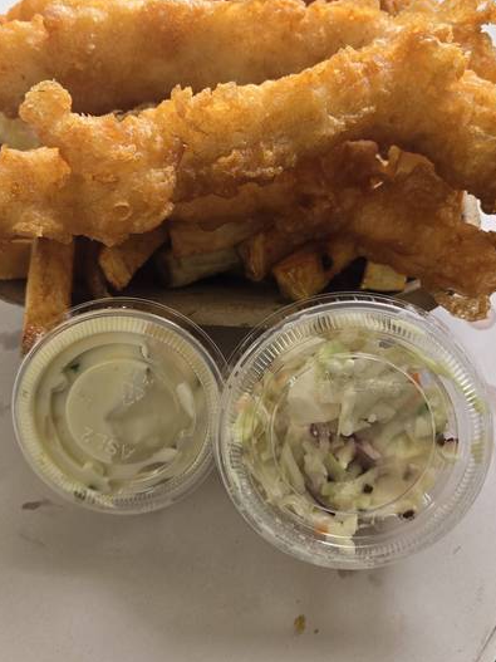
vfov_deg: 56.8
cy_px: 311
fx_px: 612
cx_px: 237
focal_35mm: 32
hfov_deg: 44.1
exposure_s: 1/120
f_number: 1.8
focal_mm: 5.4
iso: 64
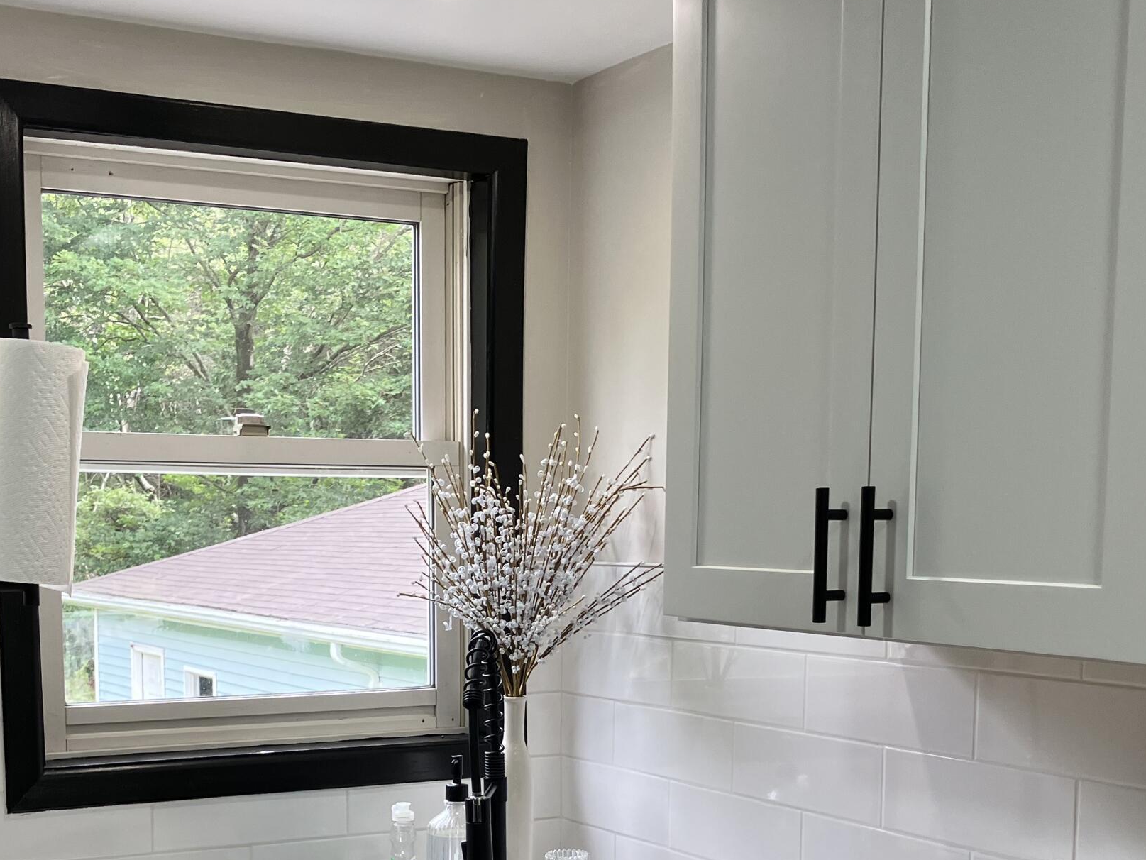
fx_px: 1722
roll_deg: +0.7
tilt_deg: -5.1
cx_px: 471
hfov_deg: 36.7
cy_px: 720
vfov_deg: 27.3
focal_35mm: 52
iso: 64
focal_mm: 3.99
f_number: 1.8
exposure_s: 1/120
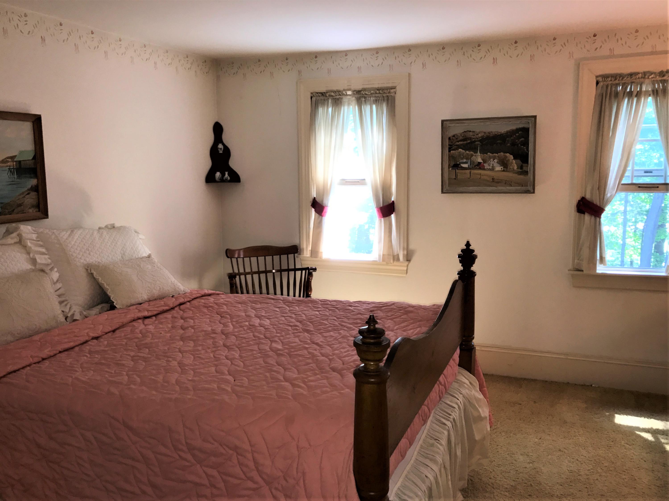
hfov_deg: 63.4
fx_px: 541
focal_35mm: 28
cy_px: 250
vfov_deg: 49.7
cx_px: 334
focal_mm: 3.99
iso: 25
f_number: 1.8
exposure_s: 1/30
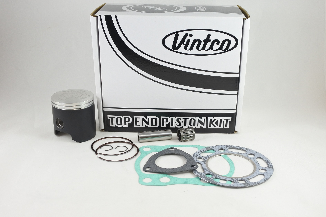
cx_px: 163
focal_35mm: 39
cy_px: 108
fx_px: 353
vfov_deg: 34.2
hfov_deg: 49.5
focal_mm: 14.7
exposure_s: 1/125
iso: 500
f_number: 4.2
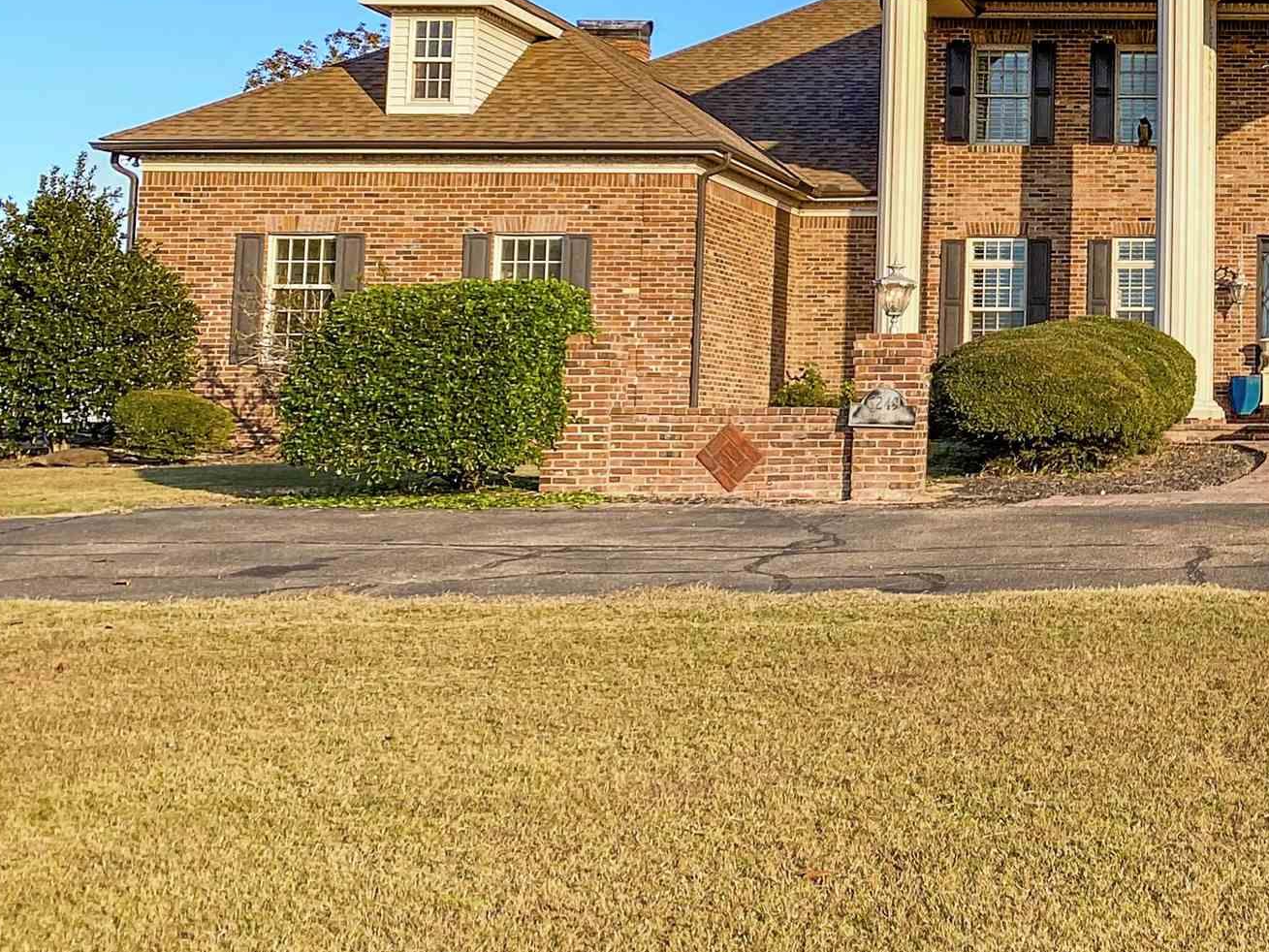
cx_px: 1404
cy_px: 206
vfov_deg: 23.7
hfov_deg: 28.7
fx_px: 2236
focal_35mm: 61
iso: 32
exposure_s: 1/1700
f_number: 1.8
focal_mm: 4.25
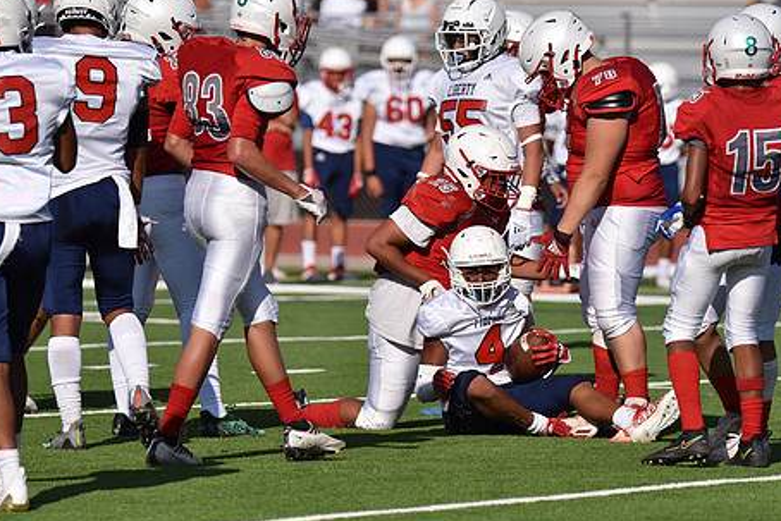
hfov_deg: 5.0
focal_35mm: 409
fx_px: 8875
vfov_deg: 3.4
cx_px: 447
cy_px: 200
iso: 360
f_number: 5.6
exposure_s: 1/4000
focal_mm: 320
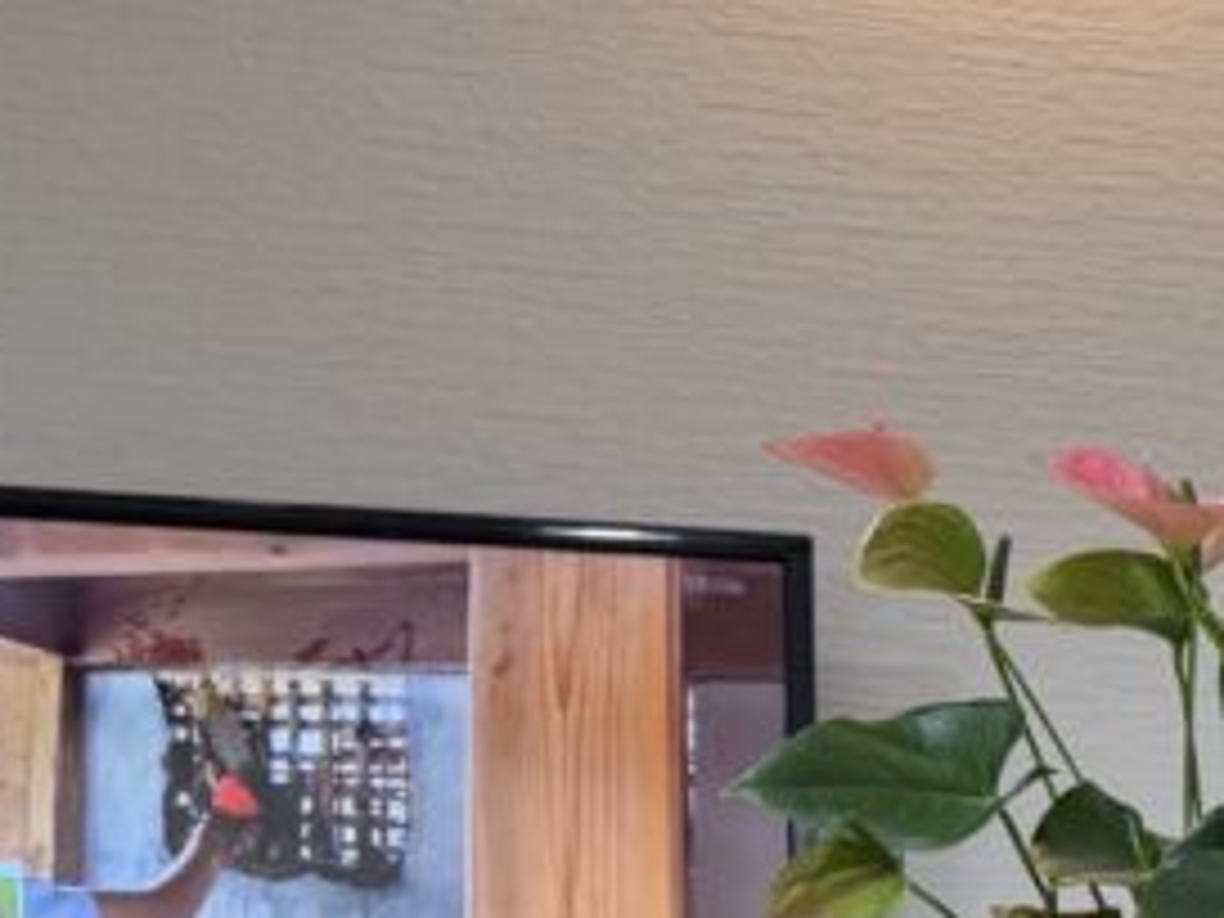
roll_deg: +0.3
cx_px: 2128
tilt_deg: -1.8
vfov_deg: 12.2
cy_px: 1584
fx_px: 3996
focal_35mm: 113
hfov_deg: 15.3
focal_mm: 6.76
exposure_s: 1/120
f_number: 1.78
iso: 160
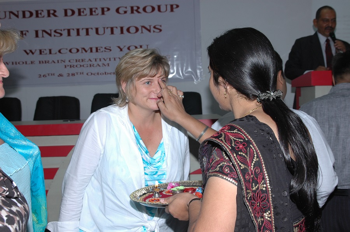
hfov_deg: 45.0
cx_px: 175
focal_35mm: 44
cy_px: 116
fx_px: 422
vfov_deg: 30.8
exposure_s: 1/125
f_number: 6.3
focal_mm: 29
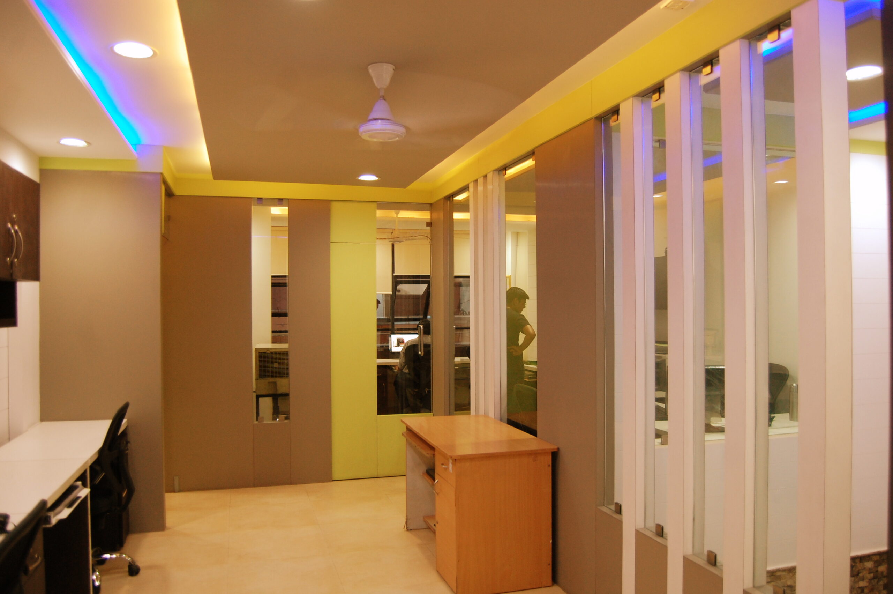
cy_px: 297
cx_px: 446
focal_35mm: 27
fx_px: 669
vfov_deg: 47.8
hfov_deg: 67.4
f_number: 3.5
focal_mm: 18
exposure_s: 1/30
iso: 500
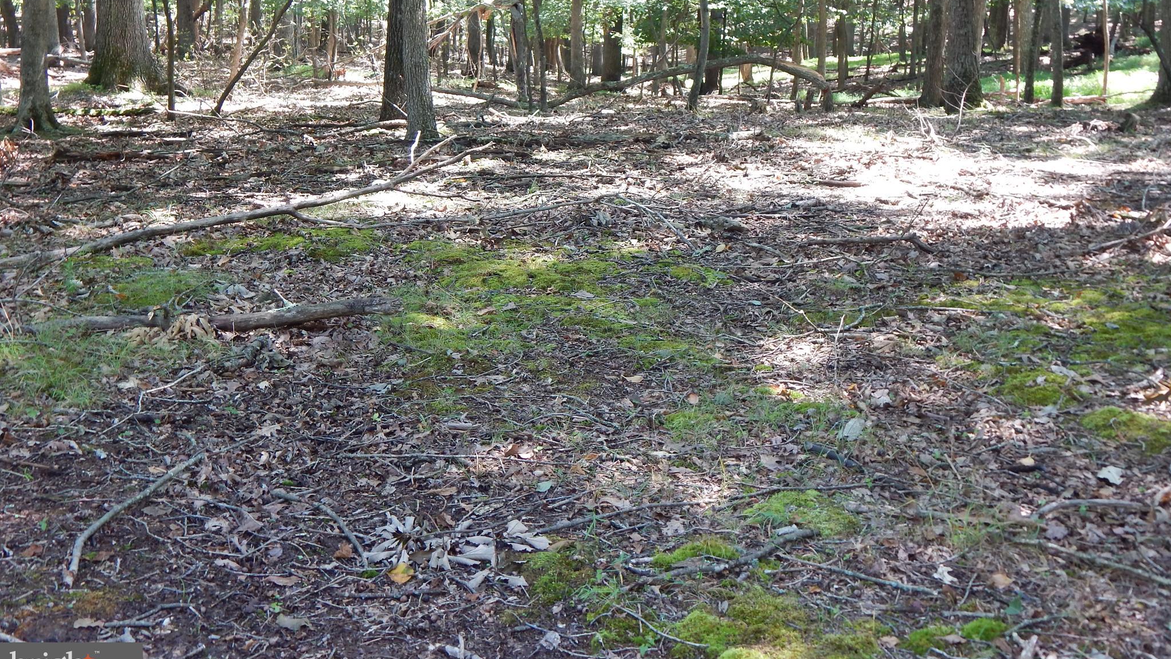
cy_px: 249
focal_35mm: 47
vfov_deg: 25.4
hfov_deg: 43.7
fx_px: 1459
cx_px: 587
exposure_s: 1/40
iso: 125
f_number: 3.6
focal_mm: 7.7
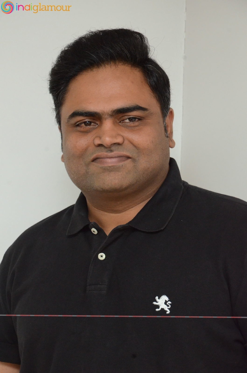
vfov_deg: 13.1
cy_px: 186
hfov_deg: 8.7
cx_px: 124
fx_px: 1629
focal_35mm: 158
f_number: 8
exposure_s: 1/125
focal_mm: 105
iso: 4000
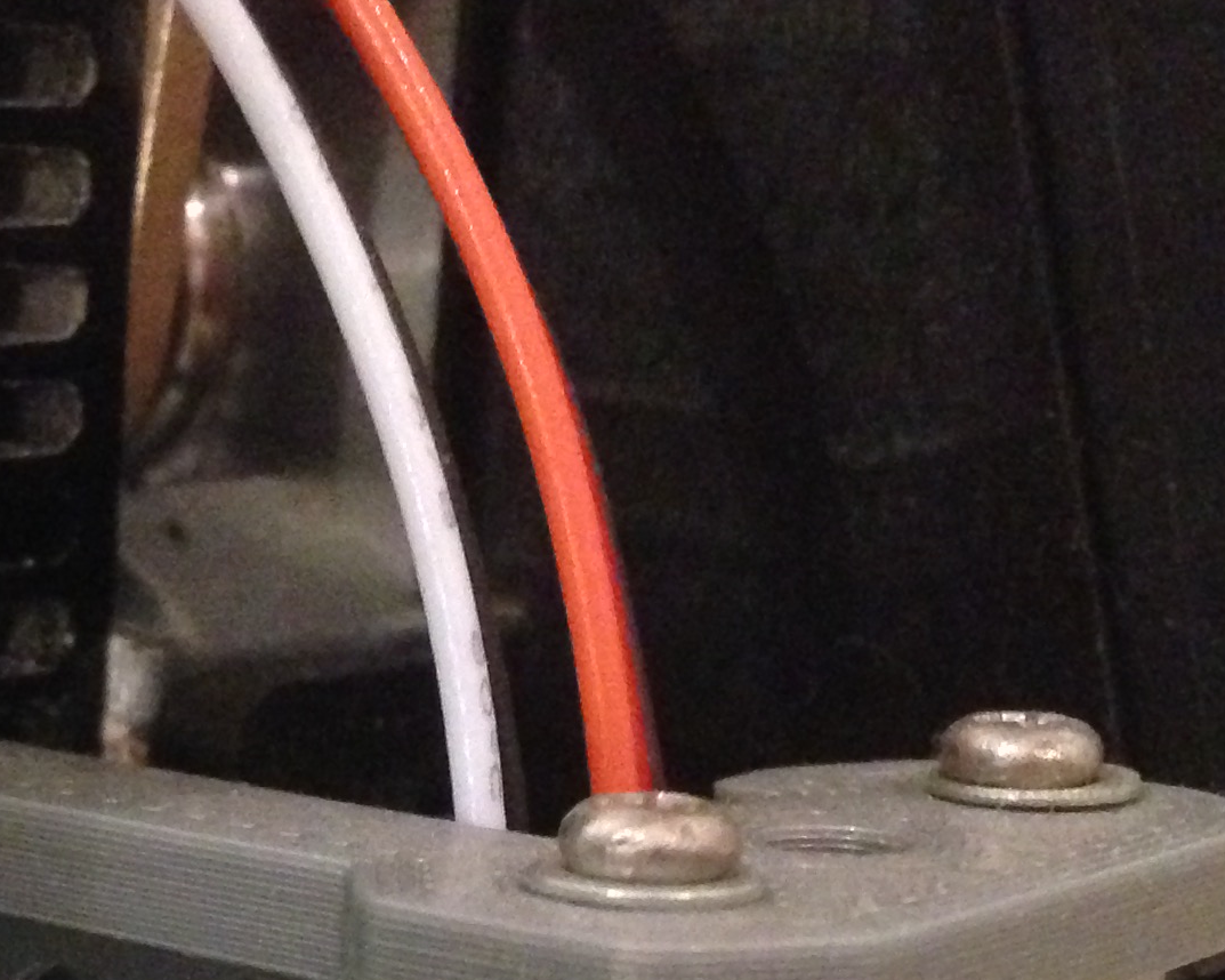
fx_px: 3552
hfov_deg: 19.2
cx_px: 118
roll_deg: -1.8
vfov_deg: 15.0
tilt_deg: -15.9
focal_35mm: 98
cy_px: 1261
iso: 800
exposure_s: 1/15
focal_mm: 4.12
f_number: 2.4
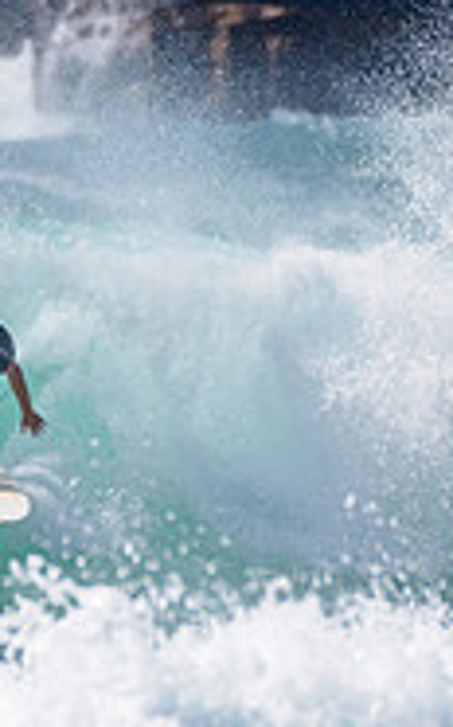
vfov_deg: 1.1
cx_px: -220
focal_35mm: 1950
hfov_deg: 0.7
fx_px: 38578
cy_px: 344
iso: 90
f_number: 5.6
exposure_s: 1/2000
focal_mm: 500
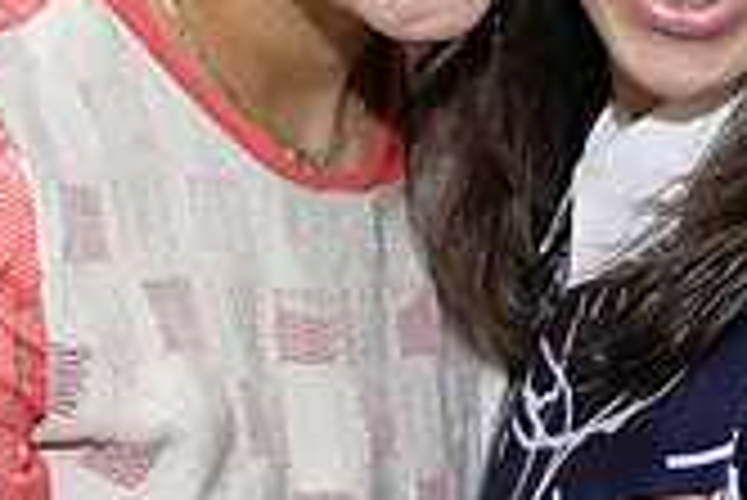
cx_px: 662
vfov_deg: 9.3
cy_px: 115
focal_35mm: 147
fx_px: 3053
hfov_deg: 13.8
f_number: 3.2
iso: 1000
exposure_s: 1/180
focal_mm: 27.7
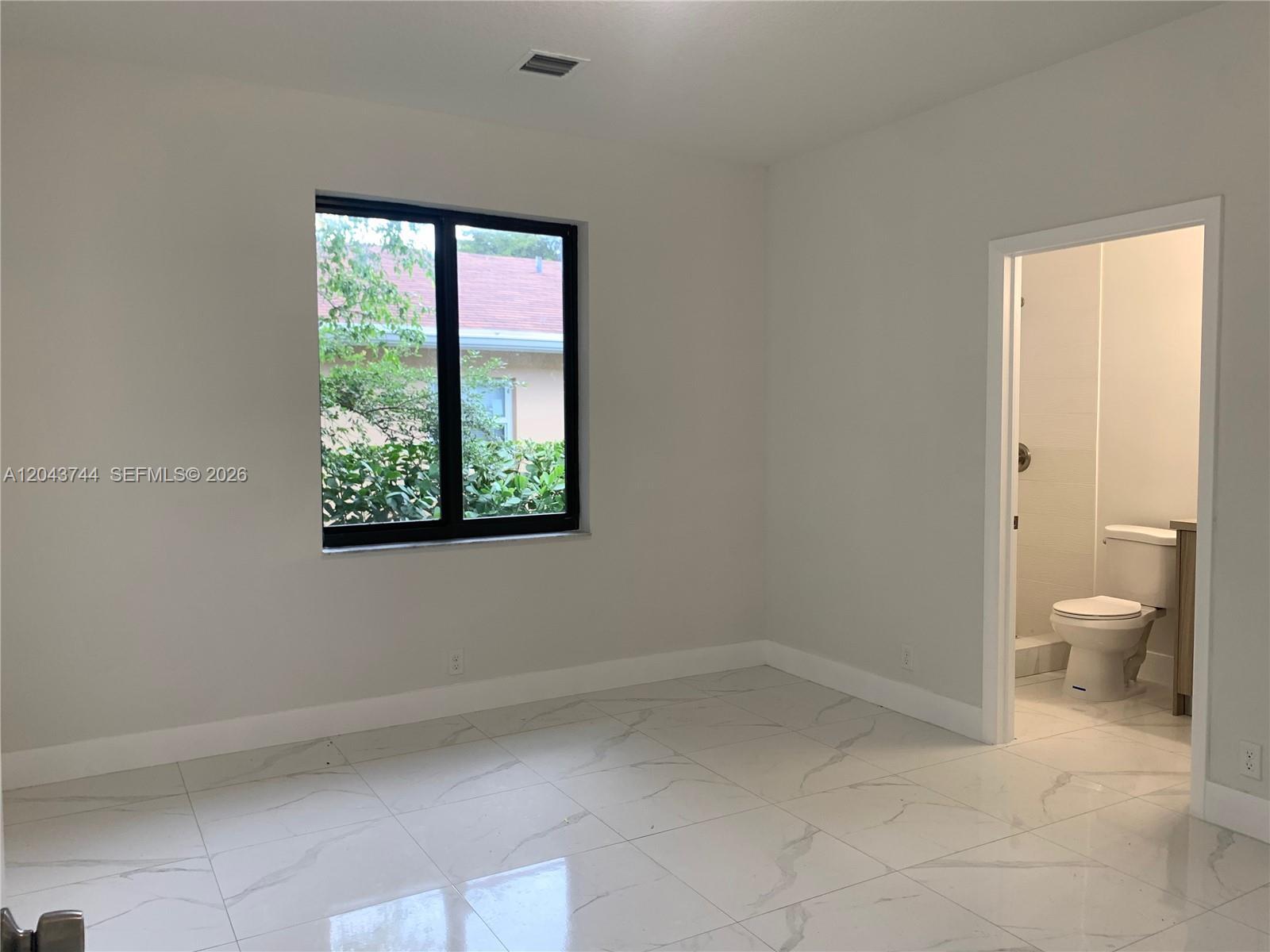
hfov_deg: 67.3
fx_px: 954
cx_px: 635
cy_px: 476
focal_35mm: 26
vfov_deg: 53.1
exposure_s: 1/121
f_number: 1.8
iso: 80
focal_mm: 4.25
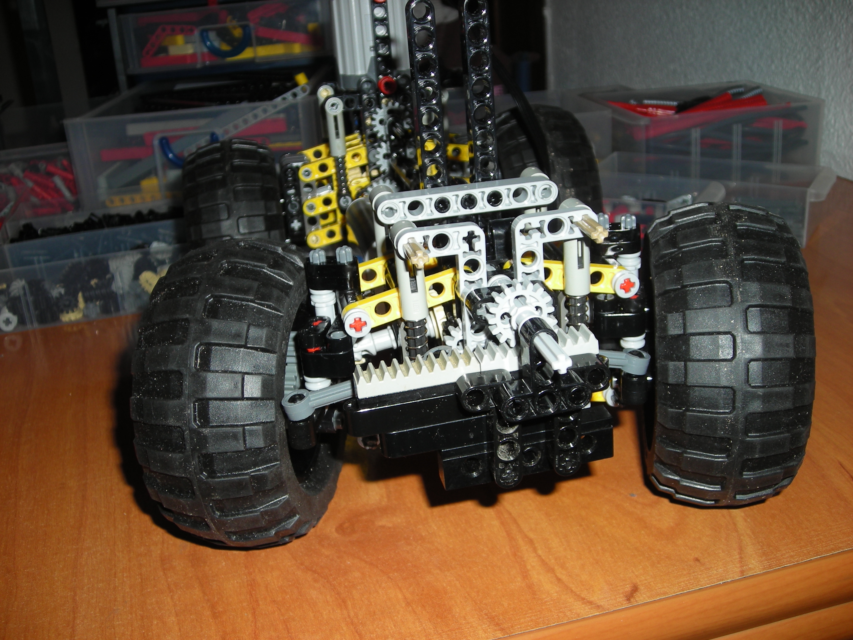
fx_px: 936
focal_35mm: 38
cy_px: 320
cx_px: 426
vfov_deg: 37.7
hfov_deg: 49.0
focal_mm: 6.3
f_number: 3.2
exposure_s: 1/60
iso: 50
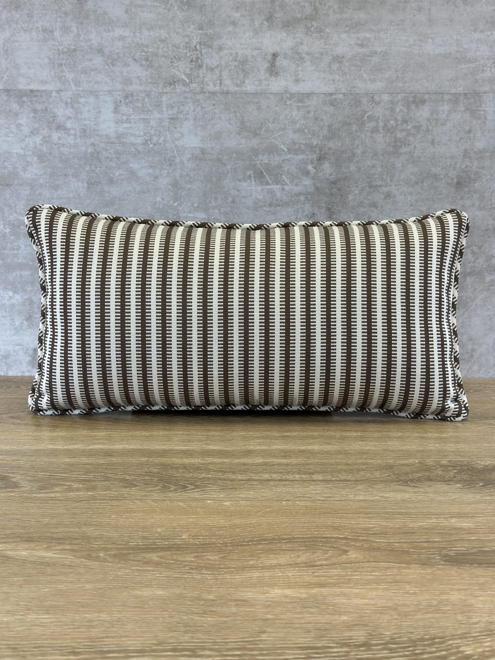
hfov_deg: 30.3
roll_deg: -0.6
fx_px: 915
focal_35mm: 48
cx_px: 248
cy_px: 330
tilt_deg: -9.4
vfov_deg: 39.7
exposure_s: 1/180
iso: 80
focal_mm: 6.86
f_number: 1.78
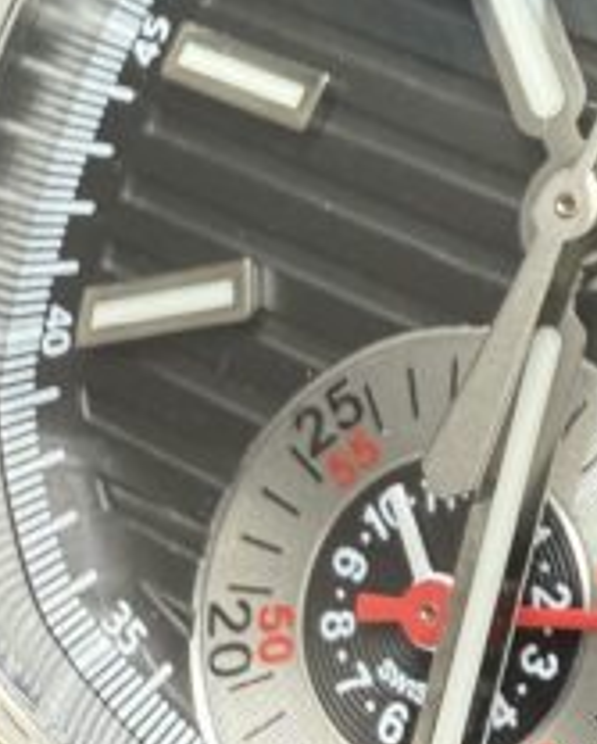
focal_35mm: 90
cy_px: 368
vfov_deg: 21.2
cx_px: 740
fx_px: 1983
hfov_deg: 16.3
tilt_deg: -51.0
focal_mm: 2.22
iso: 250
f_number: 2.2
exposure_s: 1/99
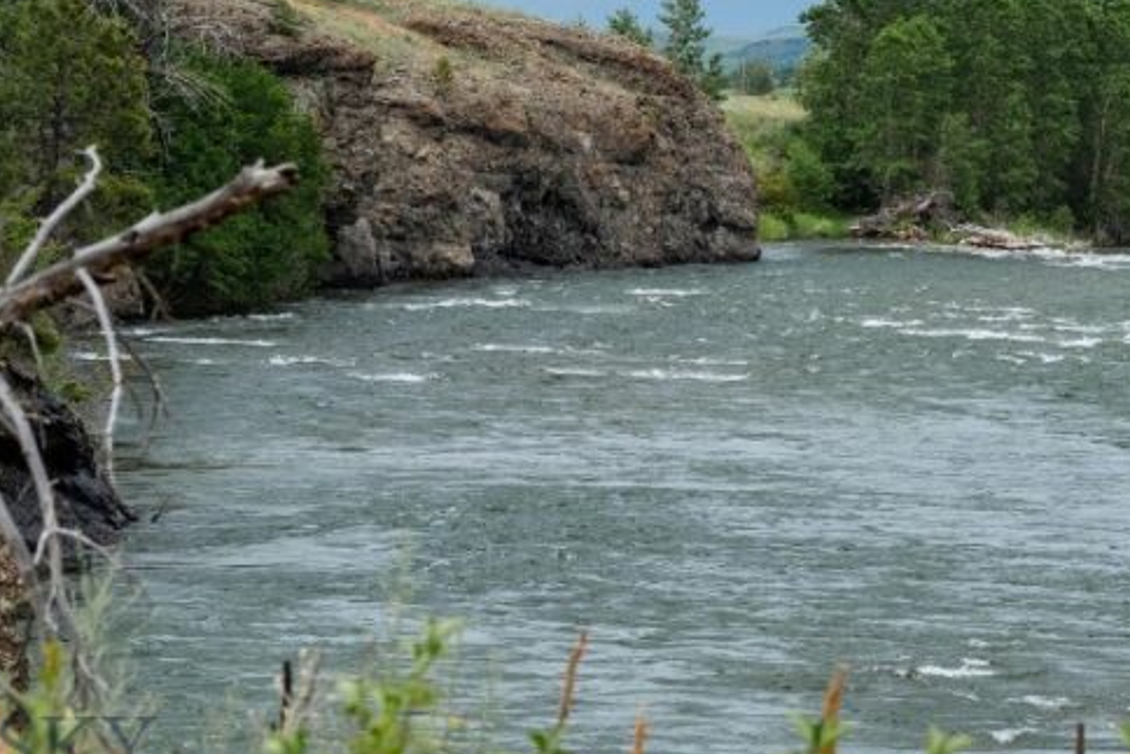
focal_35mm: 275
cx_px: 897
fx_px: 8634
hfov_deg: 7.5
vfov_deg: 5.0
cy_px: 50
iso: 1000
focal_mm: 130
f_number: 9
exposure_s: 1/800
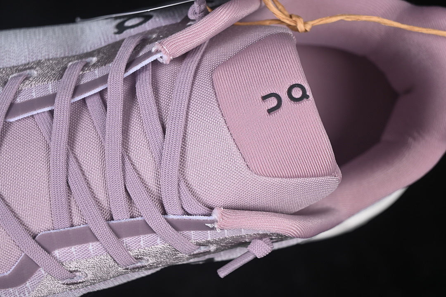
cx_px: 223
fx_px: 929
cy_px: 148
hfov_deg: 27.0
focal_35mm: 75
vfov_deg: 18.2
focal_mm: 50
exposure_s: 1/80
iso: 160
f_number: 7.1
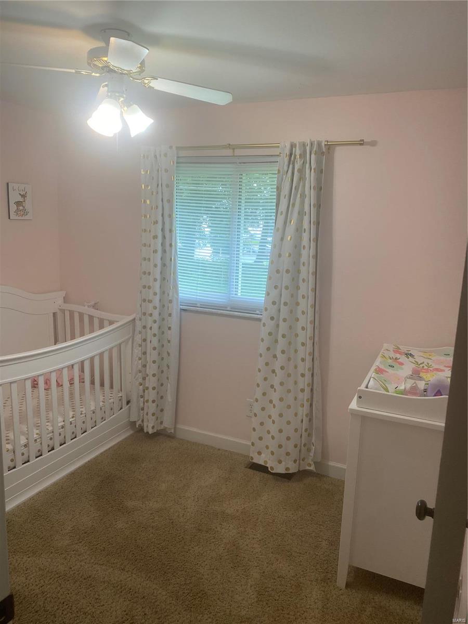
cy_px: 312
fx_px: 469
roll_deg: -1.9
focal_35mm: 26
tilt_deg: -10.1
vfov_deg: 67.3
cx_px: 234
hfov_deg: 53.1
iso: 100
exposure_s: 1/120
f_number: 1.8
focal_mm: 4.25
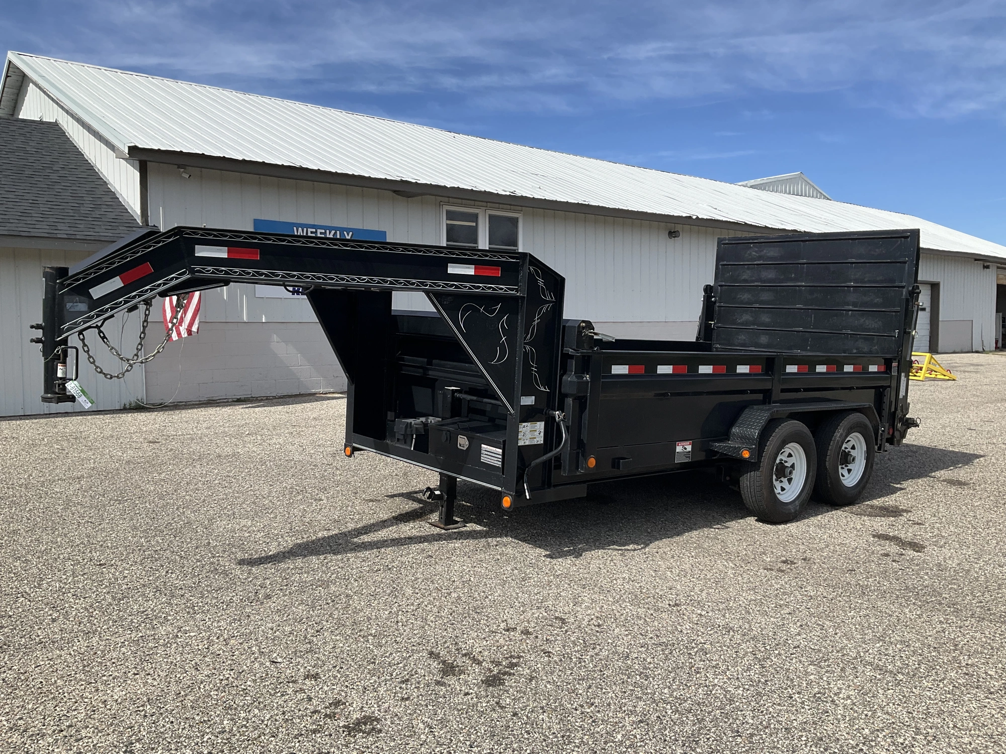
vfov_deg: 48.2
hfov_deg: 61.7
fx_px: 843
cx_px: 503
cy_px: 377
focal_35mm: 29
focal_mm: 3
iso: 25
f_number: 1.8
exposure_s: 1/2058
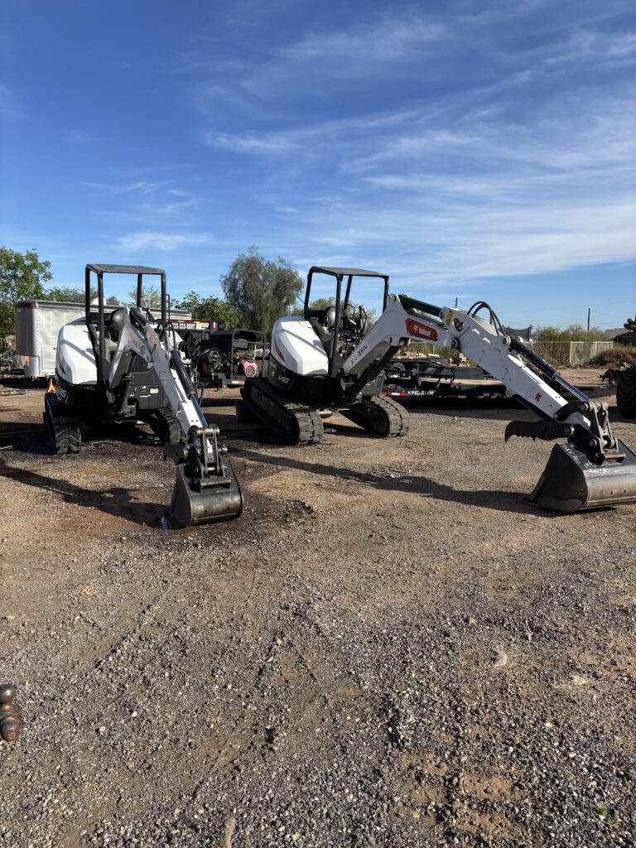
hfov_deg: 53.1
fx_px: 637
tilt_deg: -8.2
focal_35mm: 26
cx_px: 318
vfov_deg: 67.3
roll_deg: +0.1
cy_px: 424
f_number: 1.6
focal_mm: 5.96
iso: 50
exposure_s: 1/3106
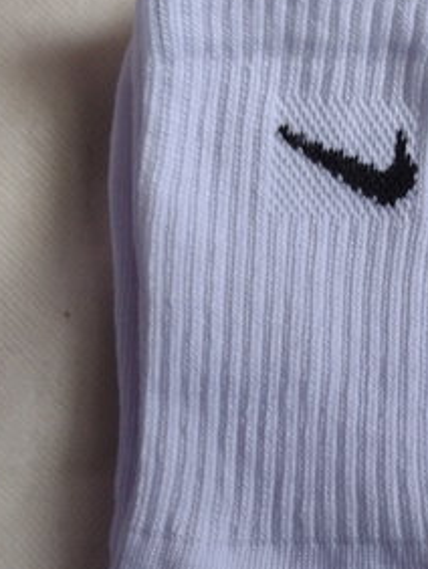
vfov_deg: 36.9
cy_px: 394
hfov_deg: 28.2
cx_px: 313
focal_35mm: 51
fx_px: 839
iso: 253
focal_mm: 4.71
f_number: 1.7
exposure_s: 1/50
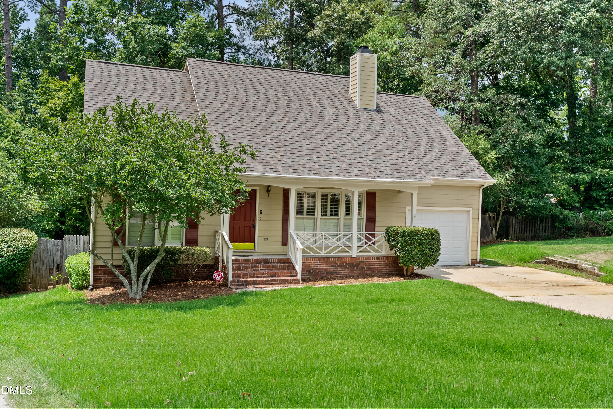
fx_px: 545
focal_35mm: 32
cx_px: 306
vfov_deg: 41.2
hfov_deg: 58.7
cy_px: 204
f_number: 8
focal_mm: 32
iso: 250
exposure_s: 1/400
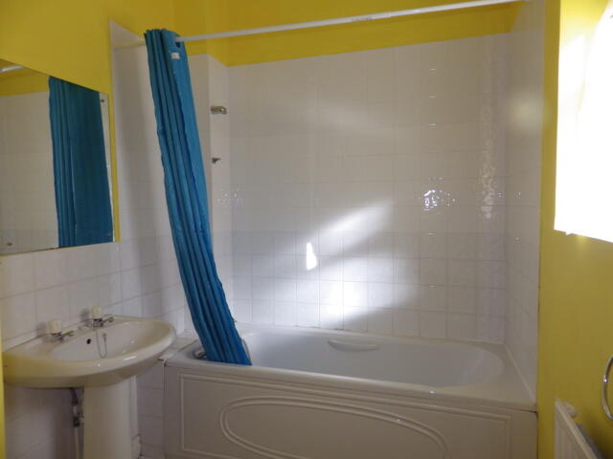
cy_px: 230
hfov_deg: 76.4
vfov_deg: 61.1
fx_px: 390
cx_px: 306
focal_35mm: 22
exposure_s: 1/80
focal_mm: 4
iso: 100
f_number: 3.1
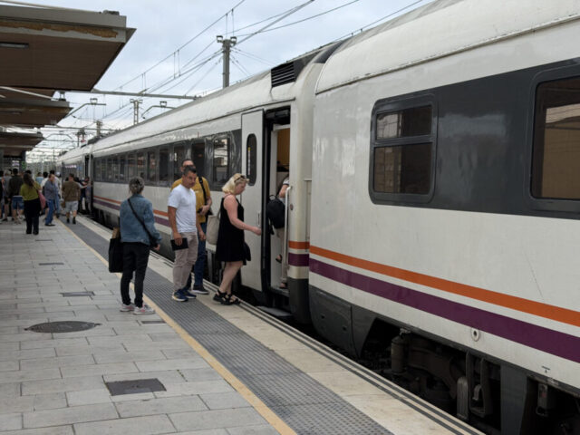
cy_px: 218
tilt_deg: -2.8
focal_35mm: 48
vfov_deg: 30.3
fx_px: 804
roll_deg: -1.1
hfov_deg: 39.7
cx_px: 290
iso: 64
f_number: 1.78
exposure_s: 1/641
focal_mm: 6.76
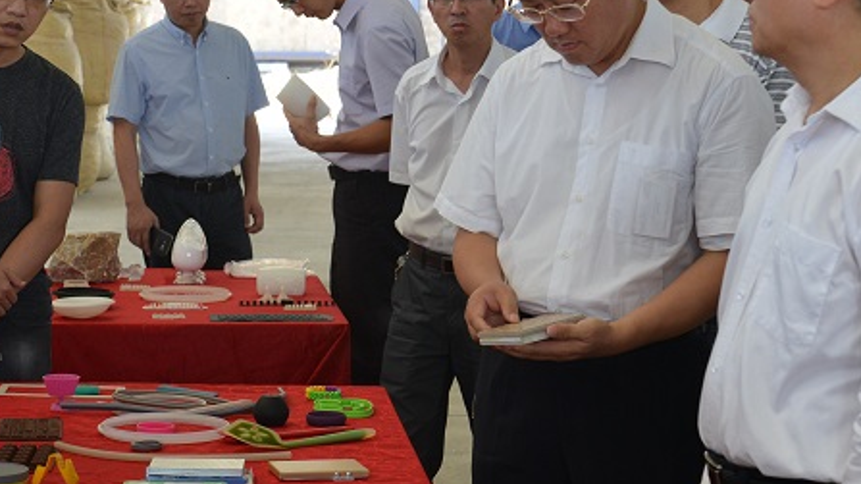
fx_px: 2442
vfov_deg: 11.3
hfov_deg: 20.0
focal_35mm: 107
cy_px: 228
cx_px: 331
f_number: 5.6
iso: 800
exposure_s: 1/100
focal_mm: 48
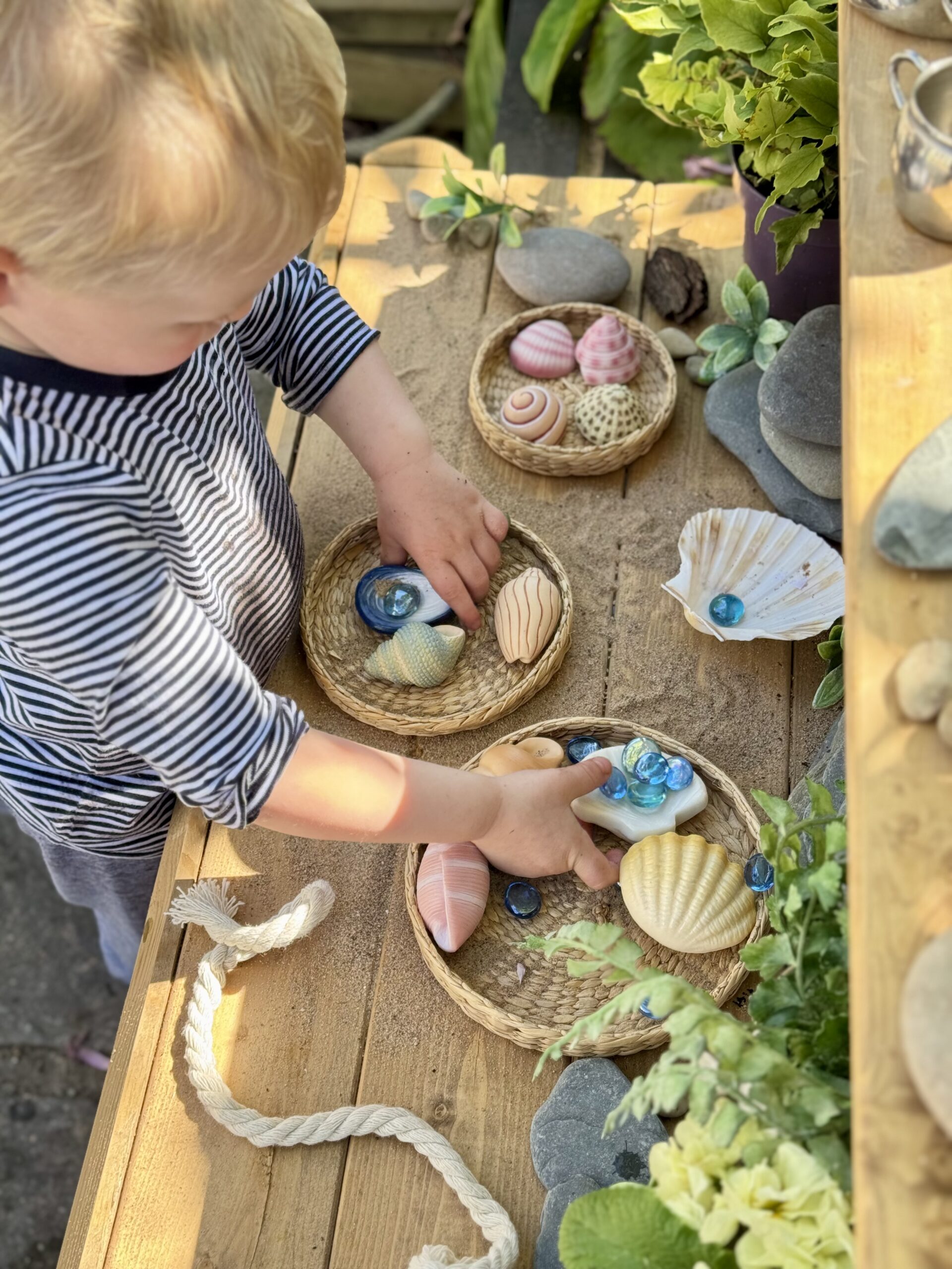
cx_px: 476
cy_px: 634
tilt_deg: -55.3
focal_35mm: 48
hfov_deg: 30.3
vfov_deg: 39.7
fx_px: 1760
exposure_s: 1/351
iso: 64
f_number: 1.78
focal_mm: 6.76
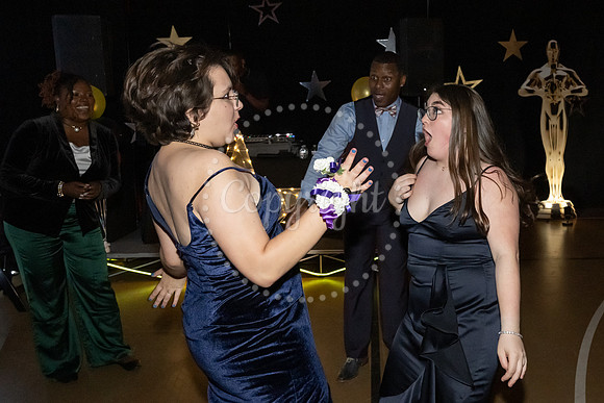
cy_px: 170
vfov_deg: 40.0
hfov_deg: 55.8
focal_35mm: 33
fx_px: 552
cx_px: 414
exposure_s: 1/100
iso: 6400
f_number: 5.6
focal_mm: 24
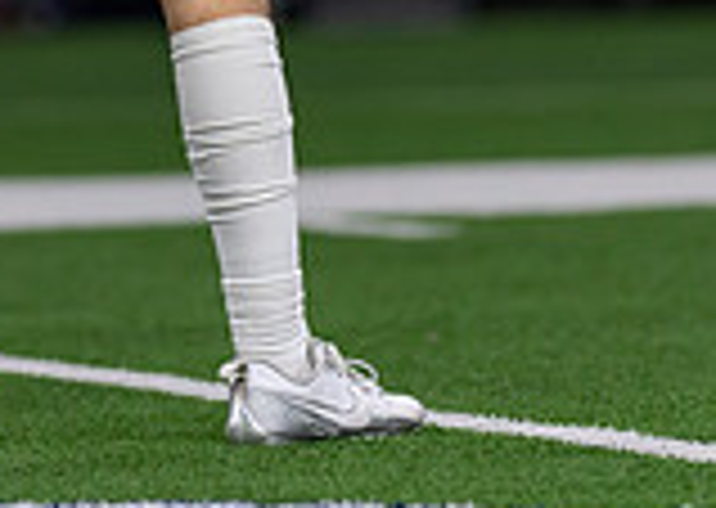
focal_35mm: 516
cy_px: -405
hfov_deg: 3.9
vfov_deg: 2.8
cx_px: 14
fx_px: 10475
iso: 640
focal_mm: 135
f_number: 1.8
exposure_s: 1/1000
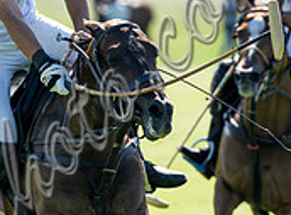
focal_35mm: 1539
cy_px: 316
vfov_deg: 1.0
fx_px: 12866
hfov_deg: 1.3
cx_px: -32
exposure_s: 1/1600
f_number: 5.3
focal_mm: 290
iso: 320
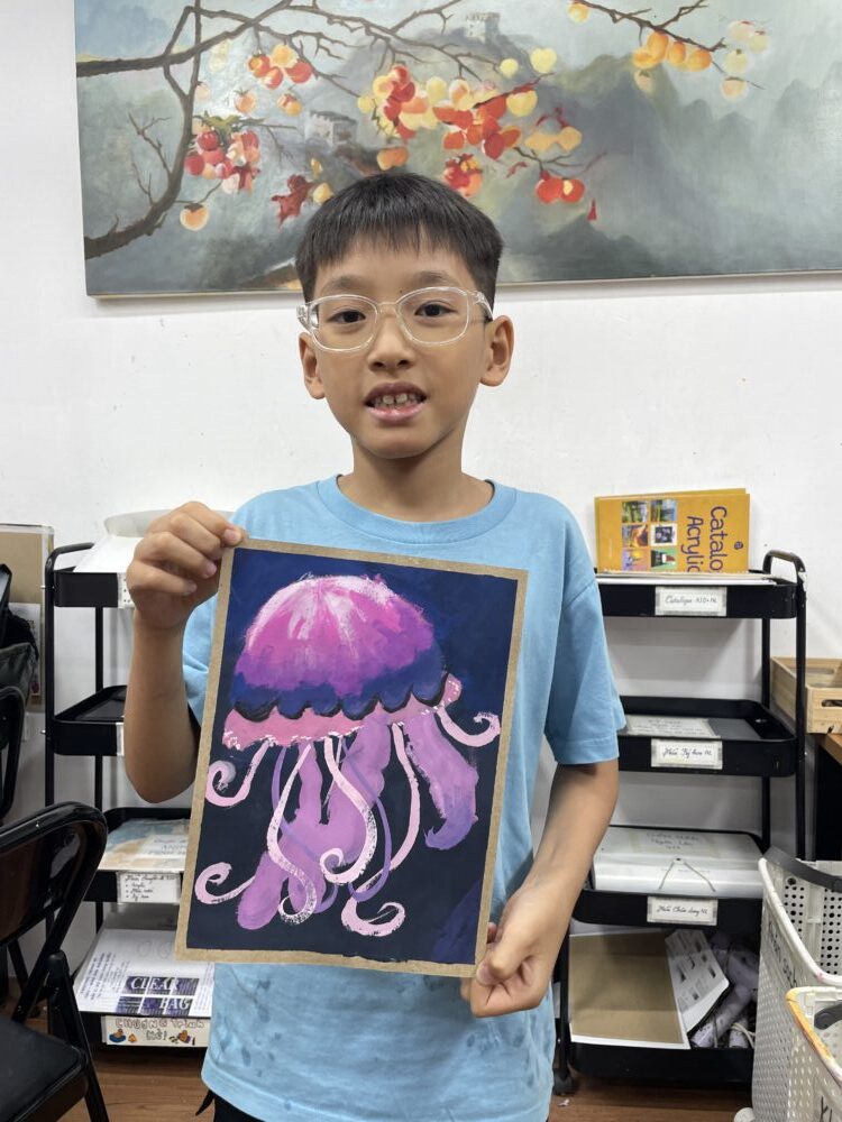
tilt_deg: -5.0
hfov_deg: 53.1
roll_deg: +1.0
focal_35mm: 26
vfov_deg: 67.3
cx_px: 421
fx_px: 843
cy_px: 561
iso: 64
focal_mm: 4.2
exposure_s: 1/100
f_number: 1.6
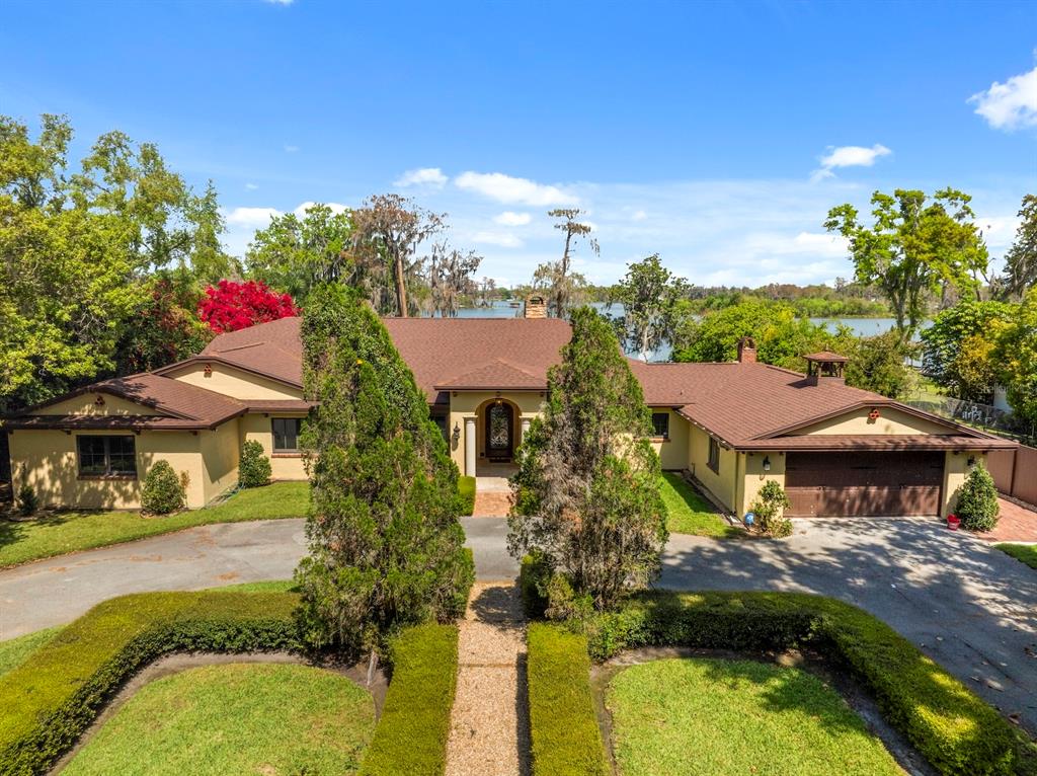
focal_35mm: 24
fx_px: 718
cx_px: 518
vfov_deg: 56.7
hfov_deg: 71.6
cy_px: 388
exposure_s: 1/240
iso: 200
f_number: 11
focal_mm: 12.29
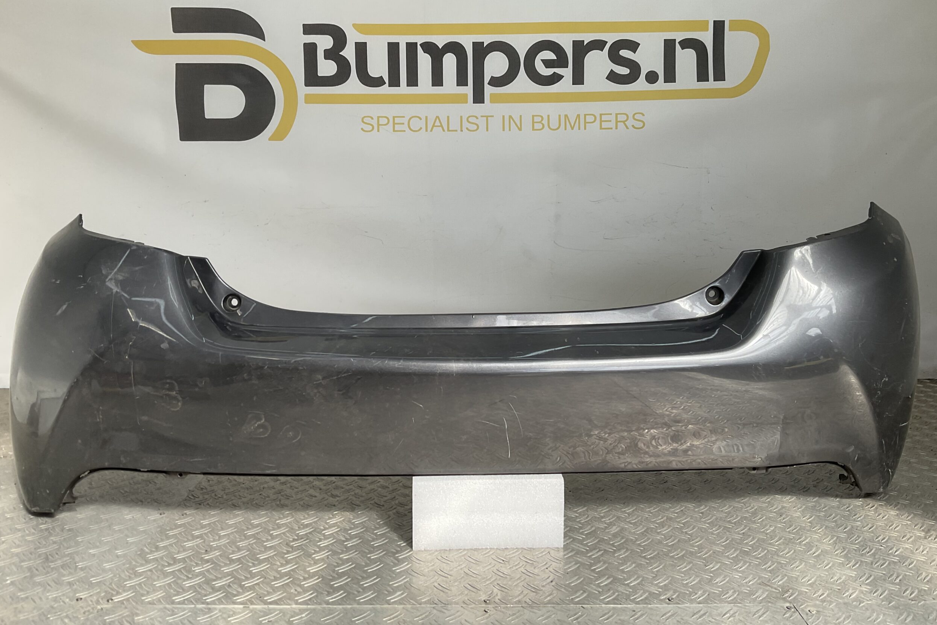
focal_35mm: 31
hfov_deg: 60.3
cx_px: 478
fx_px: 807
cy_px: 282
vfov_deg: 42.3
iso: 16
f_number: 1.8
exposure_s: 1/524
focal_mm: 3
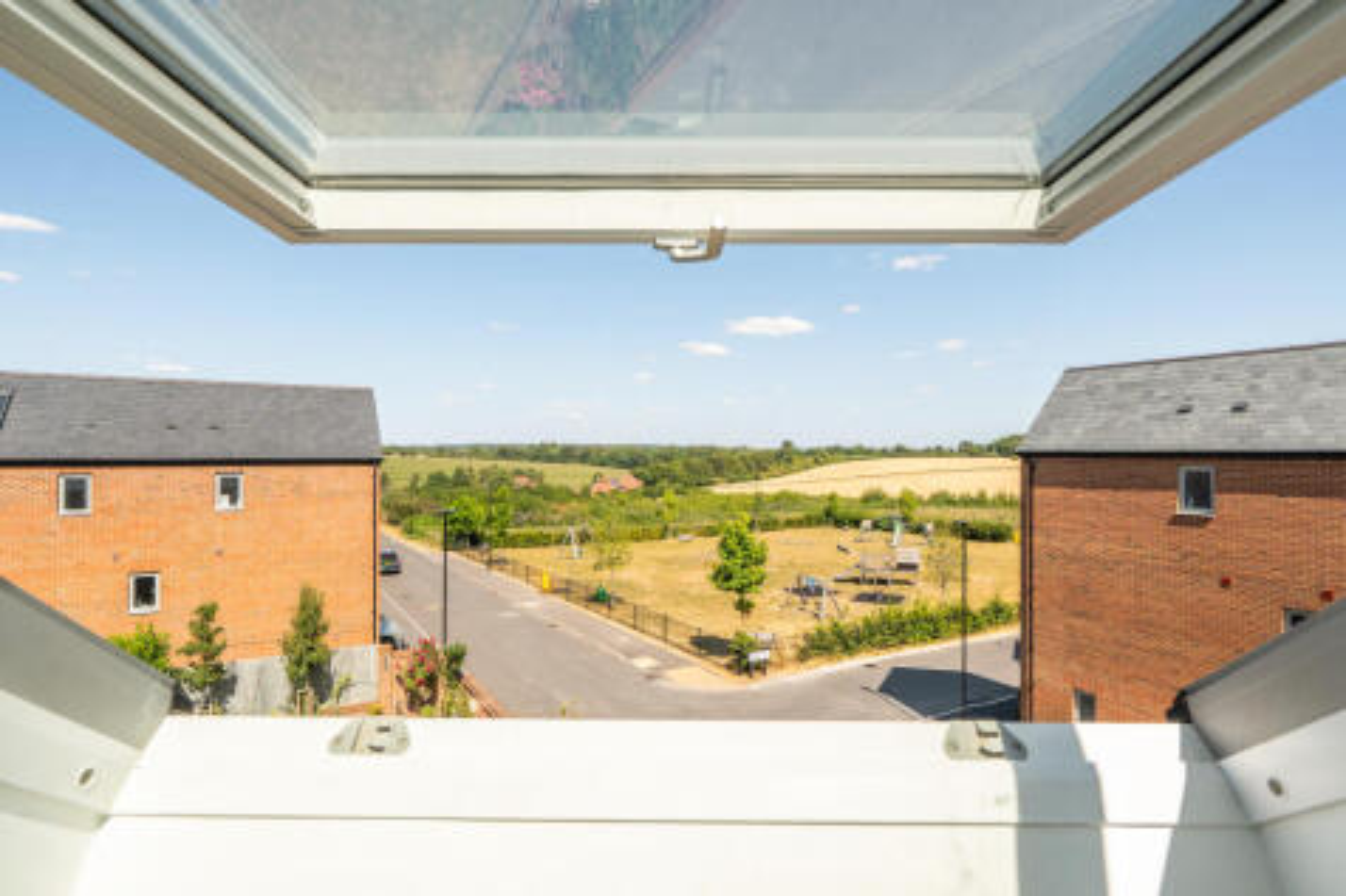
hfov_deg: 90.0
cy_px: 448
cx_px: 673
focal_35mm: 18
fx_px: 673
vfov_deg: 67.3
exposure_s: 1/400
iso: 200
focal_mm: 12
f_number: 8
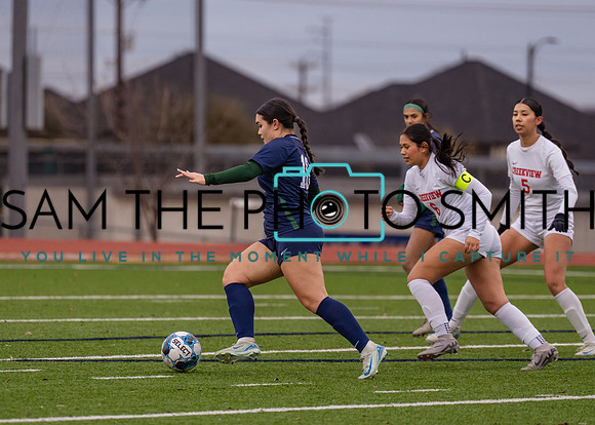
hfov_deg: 5.6
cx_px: 269
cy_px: 209
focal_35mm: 363
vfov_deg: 4.0
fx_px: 6129
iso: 800
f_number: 4
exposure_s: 1/1600
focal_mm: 280
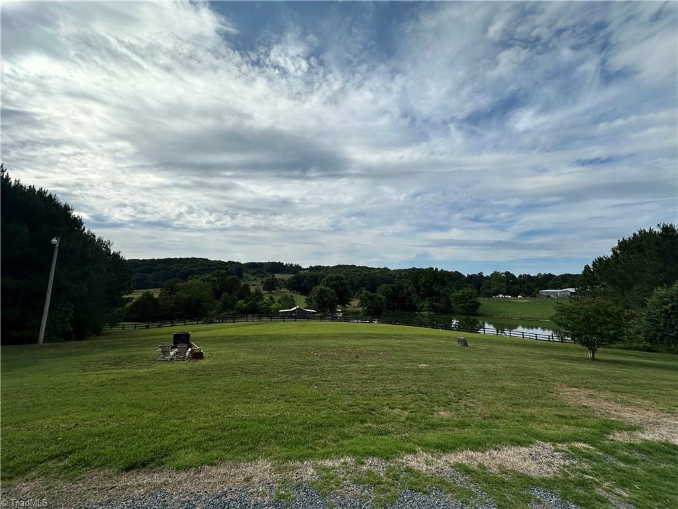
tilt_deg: +6.5
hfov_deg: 102.1
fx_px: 274
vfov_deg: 85.7
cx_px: 339
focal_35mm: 14
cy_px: 254
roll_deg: -1.6
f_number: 2.2
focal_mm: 2.22
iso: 50
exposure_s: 1/3401
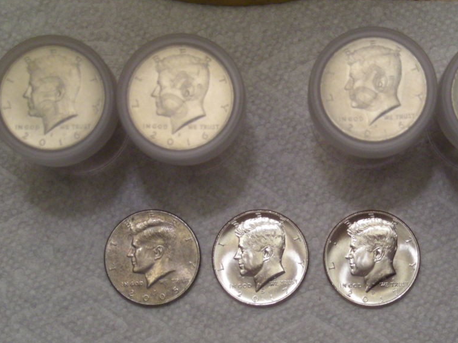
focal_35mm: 100
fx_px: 1323
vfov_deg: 14.8
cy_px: 171
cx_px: 280
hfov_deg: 19.6
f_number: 3.9
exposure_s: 1/58.7
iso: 227
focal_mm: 12.3
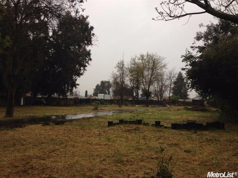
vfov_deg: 42.9
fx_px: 227
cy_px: 89
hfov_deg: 55.4
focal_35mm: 33
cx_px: 119
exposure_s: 1/120
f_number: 2.4
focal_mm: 4.12
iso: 50
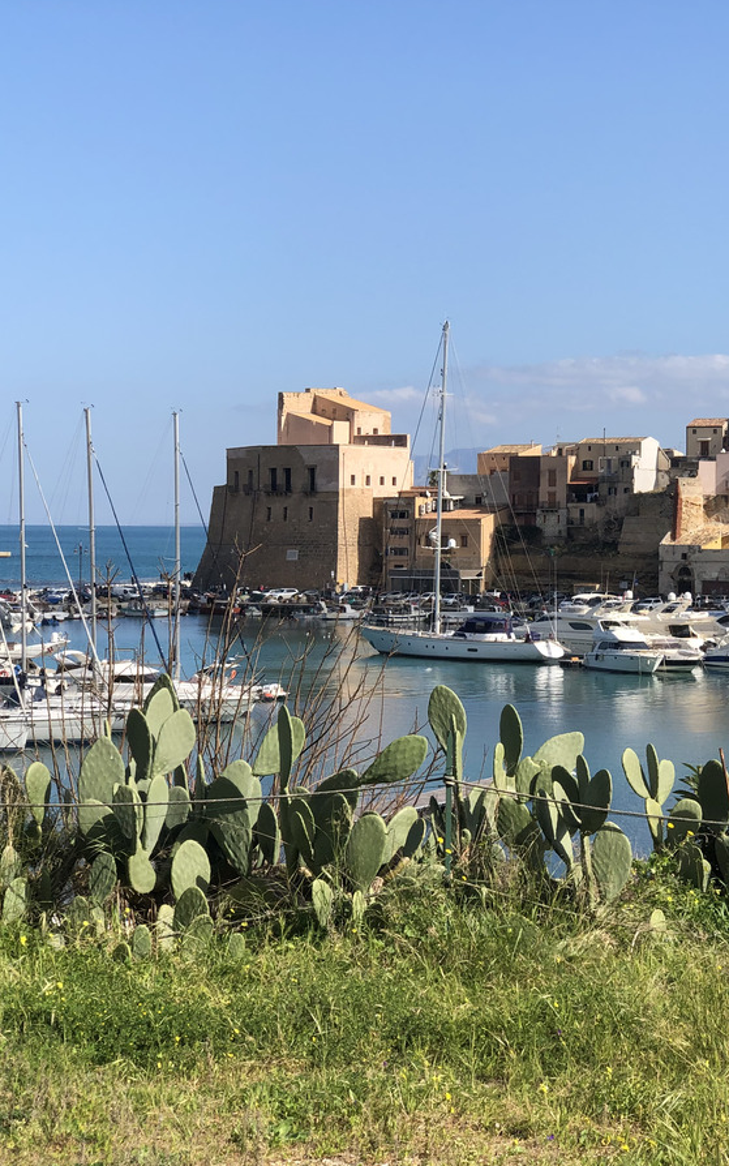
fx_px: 2352
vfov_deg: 27.8
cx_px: 595
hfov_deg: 17.5
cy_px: 582
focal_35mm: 74
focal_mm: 6
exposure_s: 1/1130
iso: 16
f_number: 2.4
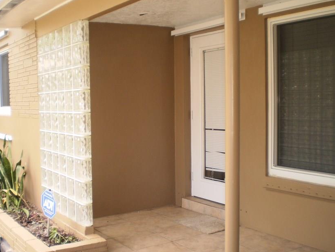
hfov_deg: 42.0
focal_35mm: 45
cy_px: 136
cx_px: 147
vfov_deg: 32.2
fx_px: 435
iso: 64
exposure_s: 1/50
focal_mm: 6.3
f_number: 3.1
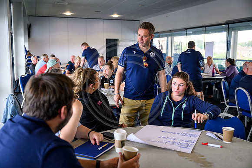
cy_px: 84
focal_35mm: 38
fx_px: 266
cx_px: 126
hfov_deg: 50.7
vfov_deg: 35.1
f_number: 3.2
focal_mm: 38
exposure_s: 1/500
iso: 2000
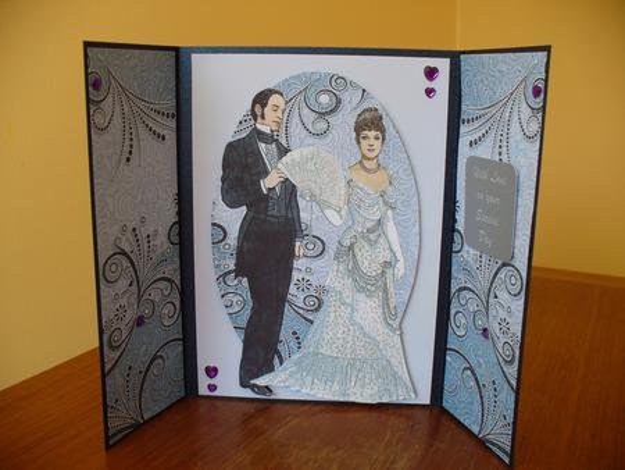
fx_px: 668
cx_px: 312
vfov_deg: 38.7
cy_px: 235
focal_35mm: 37
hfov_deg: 50.1
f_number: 2.8
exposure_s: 1/100
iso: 64
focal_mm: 6.1
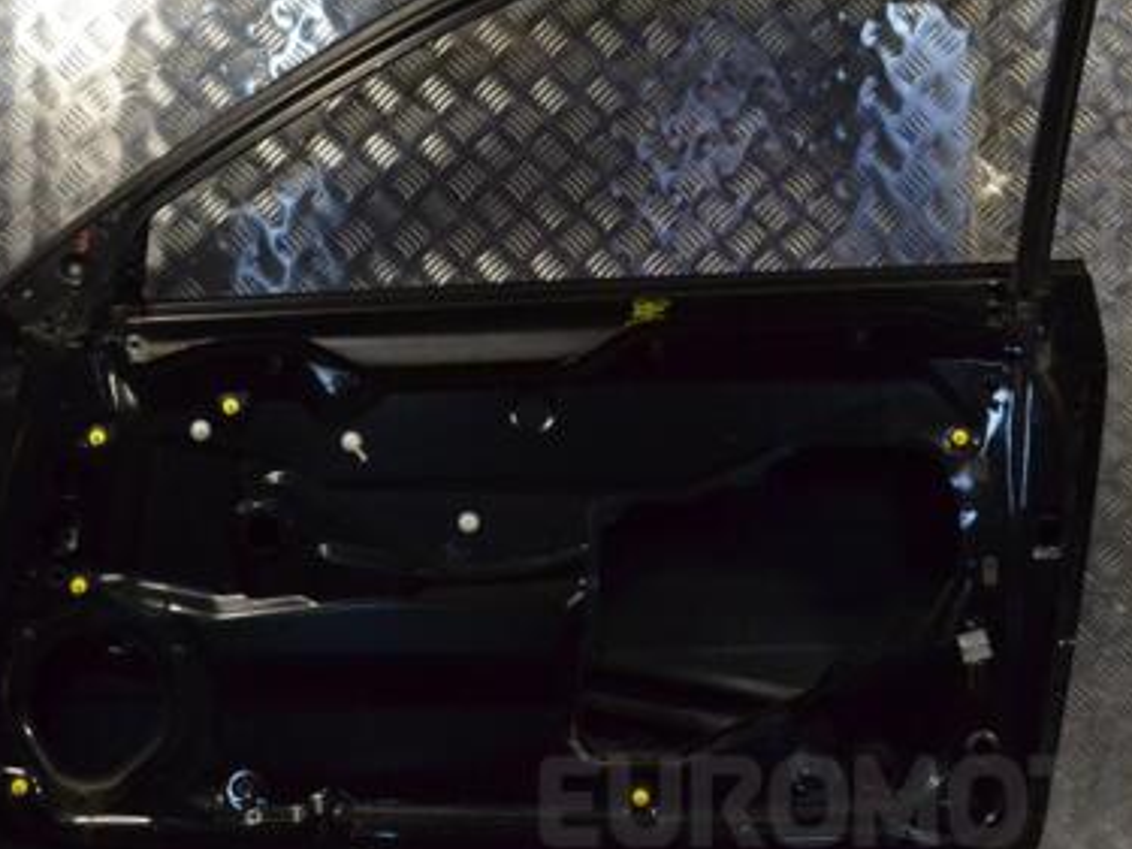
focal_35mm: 60
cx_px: 483
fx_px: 1961
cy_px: 399
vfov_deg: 24.4
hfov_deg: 32.1
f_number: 10
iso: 3200
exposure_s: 1/400
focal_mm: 26
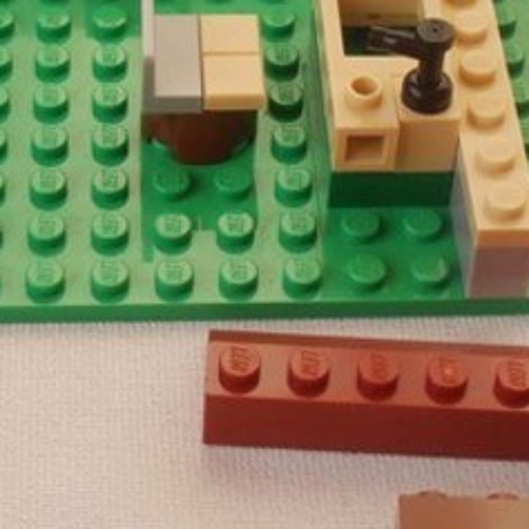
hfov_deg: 14.1
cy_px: 35
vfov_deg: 13.9
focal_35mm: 124
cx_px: 239
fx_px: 2144
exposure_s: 1/125
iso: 80
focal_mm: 6.61
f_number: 3.9
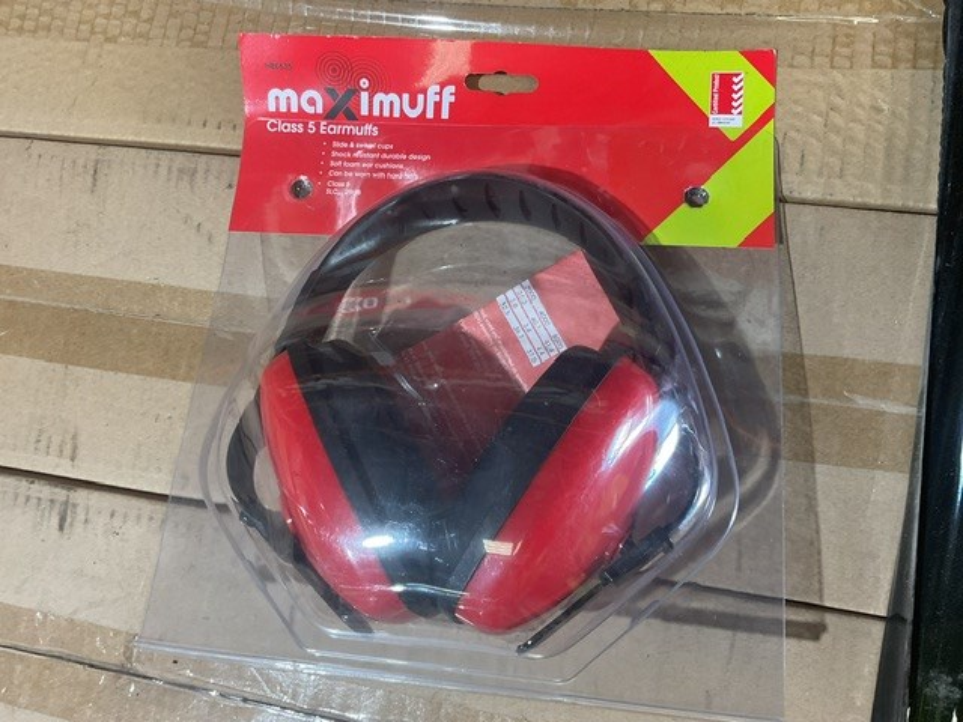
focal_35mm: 29
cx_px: 482
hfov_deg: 61.7
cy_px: 361
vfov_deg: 48.2
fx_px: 807
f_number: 1.8
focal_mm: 3
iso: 125
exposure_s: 1/50
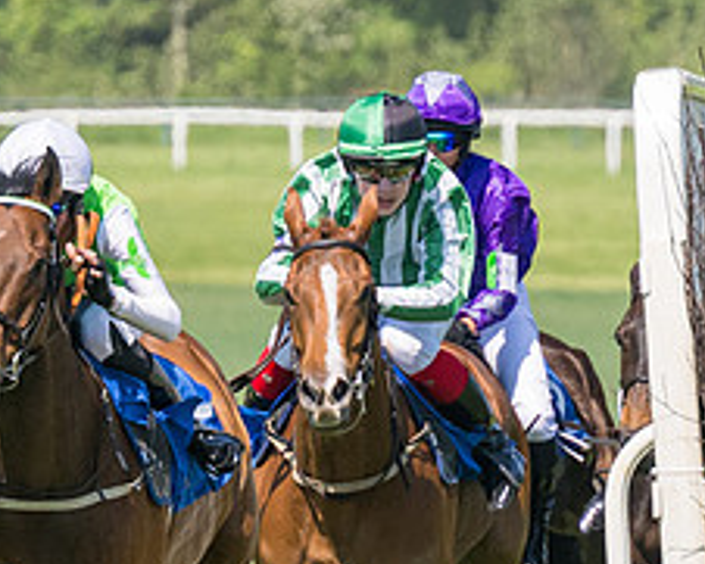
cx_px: 38
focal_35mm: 1254
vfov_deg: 1.2
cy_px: 422
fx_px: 26176
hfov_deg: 1.5
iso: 400
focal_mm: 210
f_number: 5
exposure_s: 1/2500
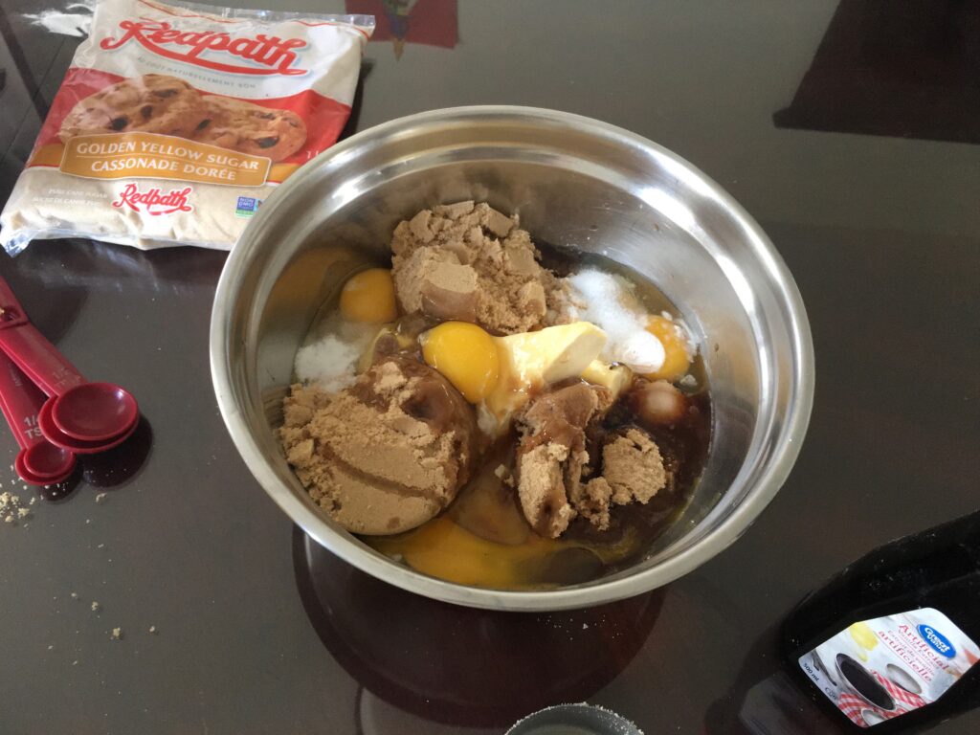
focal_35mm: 29
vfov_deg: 48.2
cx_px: 490
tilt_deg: -56.5
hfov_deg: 61.7
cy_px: 368
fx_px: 821
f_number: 2.2
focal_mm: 4.15
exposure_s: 1/30
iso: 200
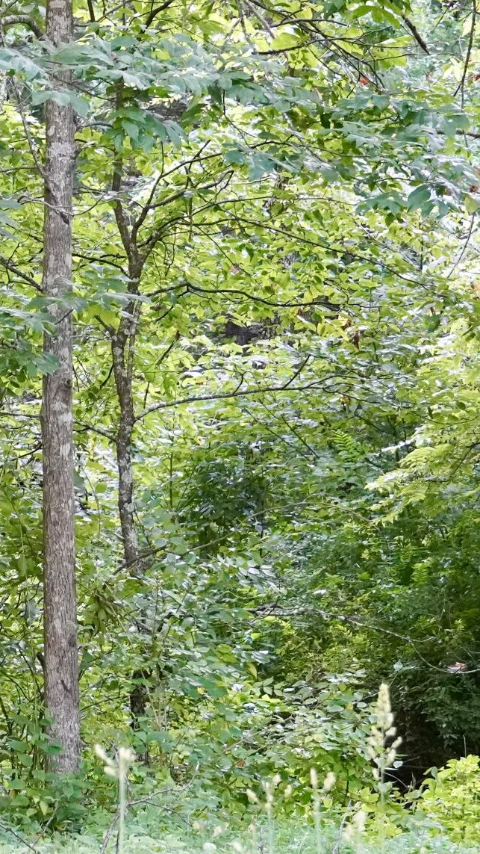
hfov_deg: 6.1
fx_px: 4480
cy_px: 492
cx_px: -24
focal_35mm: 198
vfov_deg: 10.9
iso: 3200
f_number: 5
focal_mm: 48
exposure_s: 1/160
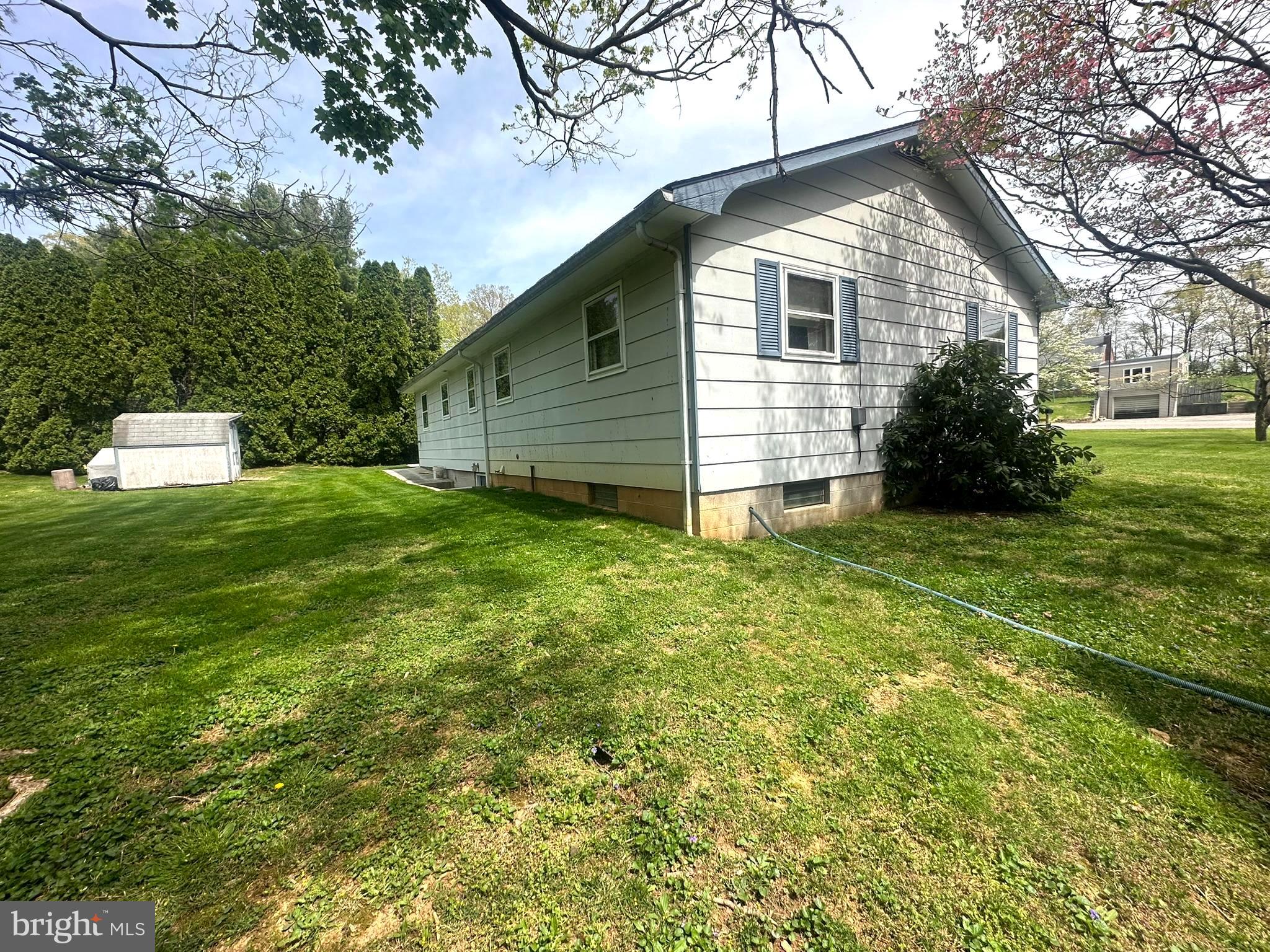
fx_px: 514
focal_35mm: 14
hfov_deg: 102.1
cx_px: 635
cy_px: 476
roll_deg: +2.5
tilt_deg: -3.7
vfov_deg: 85.7
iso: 40
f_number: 2.2
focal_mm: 2.22
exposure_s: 1/972
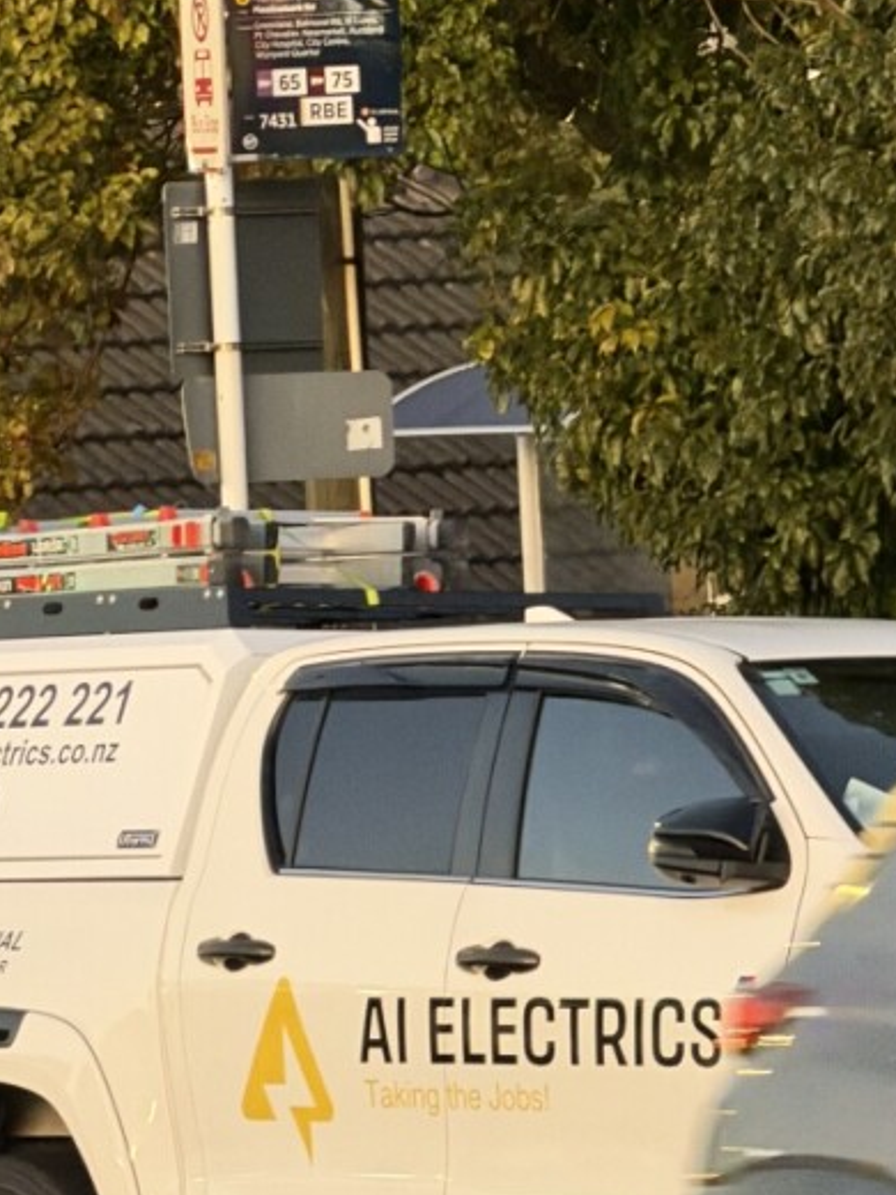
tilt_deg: -2.9
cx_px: 401
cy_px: 892
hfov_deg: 4.3
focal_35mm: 346
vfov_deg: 5.7
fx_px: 11941
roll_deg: +2.2
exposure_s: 1/40
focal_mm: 16.89
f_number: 2.8
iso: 1250
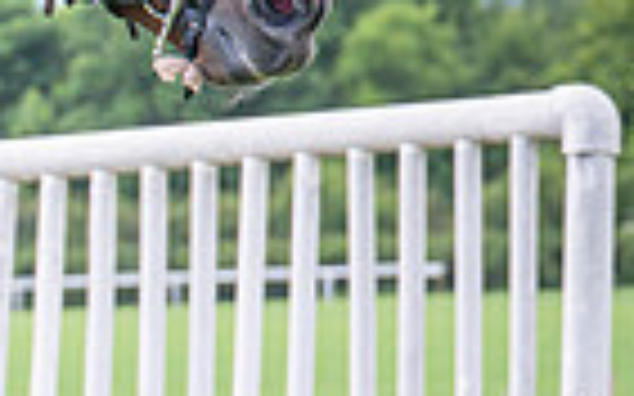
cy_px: 366
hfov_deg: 4.1
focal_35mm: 507
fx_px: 8757
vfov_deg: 2.6
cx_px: -462
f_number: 4
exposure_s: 1/1250
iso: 400
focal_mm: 70
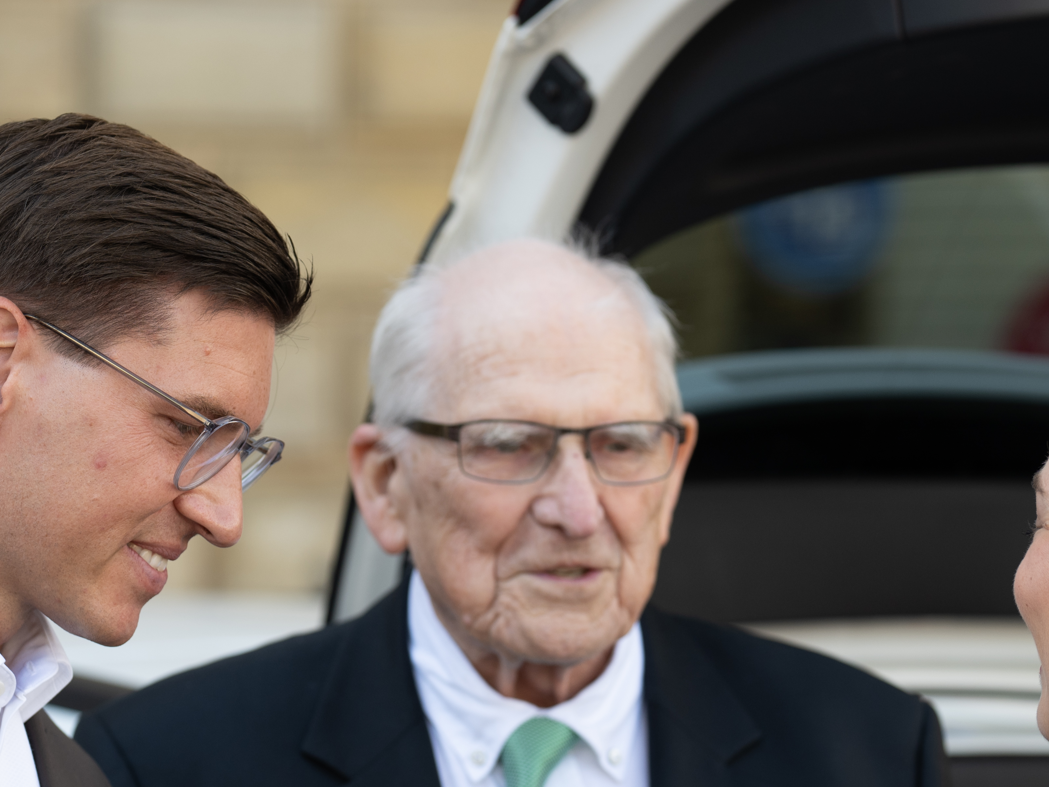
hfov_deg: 9.4
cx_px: 469
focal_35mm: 210
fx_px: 6364
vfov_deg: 7.1
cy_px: 442
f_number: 2.8
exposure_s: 1/320
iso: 100
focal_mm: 85
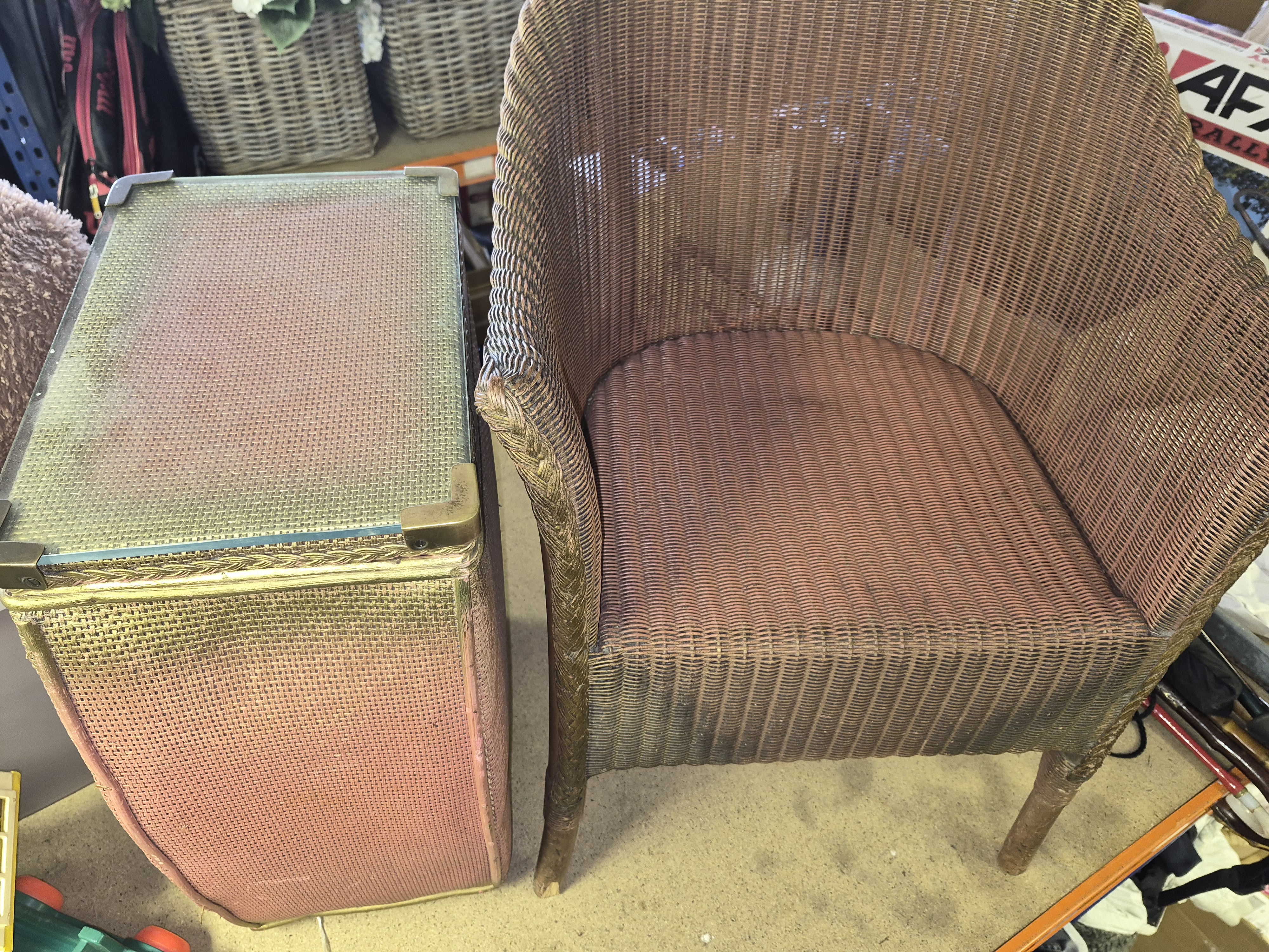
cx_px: 634
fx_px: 843
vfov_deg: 58.9
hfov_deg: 73.9
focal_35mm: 23
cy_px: 476
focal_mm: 5.4
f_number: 1.8
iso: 250
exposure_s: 1/10
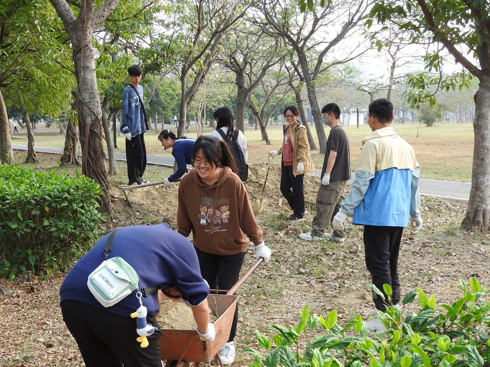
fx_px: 779
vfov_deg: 26.6
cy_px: 184
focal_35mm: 55
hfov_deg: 34.9
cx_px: 245
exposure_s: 1/80
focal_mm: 9.9
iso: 100
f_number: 4
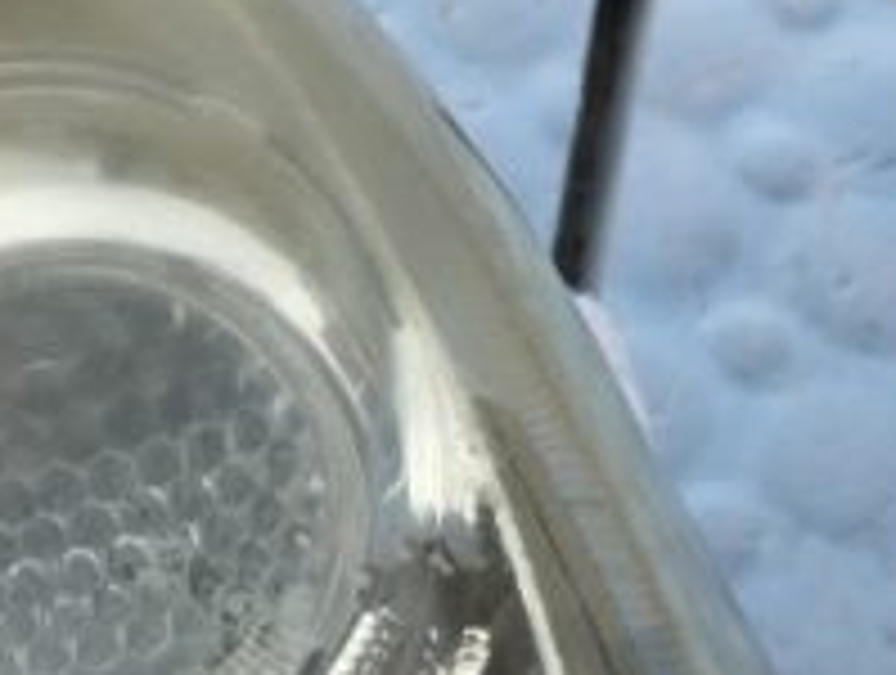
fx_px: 2074
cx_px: 108
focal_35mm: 80
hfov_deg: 23.8
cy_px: 547
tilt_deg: -73.3
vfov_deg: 18.3
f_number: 2.2
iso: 25
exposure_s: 1/1350
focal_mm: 4.15
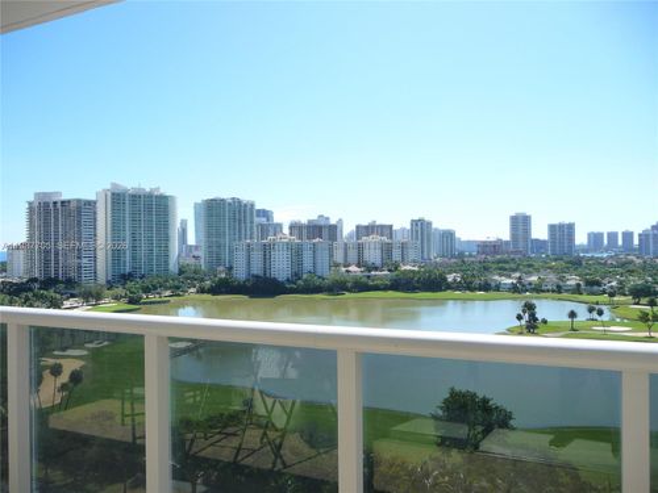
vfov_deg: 49.7
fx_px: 532
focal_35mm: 28
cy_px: 246
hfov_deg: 63.4
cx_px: 329
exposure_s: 1/1000
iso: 160
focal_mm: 4.7
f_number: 3.3
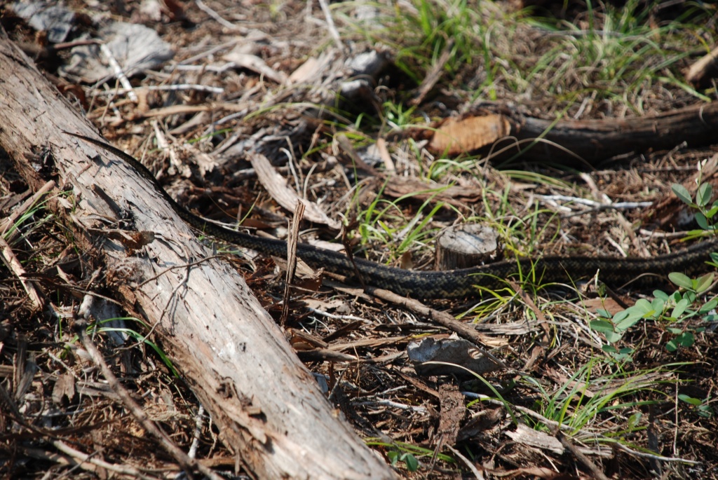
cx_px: 359
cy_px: 240
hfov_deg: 10.1
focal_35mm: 202
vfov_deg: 6.8
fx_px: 4043
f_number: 5.6
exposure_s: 1/400
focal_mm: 135
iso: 200
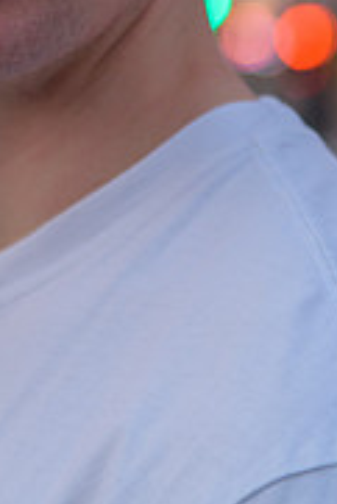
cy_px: -95
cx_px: -14
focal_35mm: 174
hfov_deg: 7.9
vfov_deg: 11.6
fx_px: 2438
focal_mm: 70
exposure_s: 1/80
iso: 250
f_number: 2.8
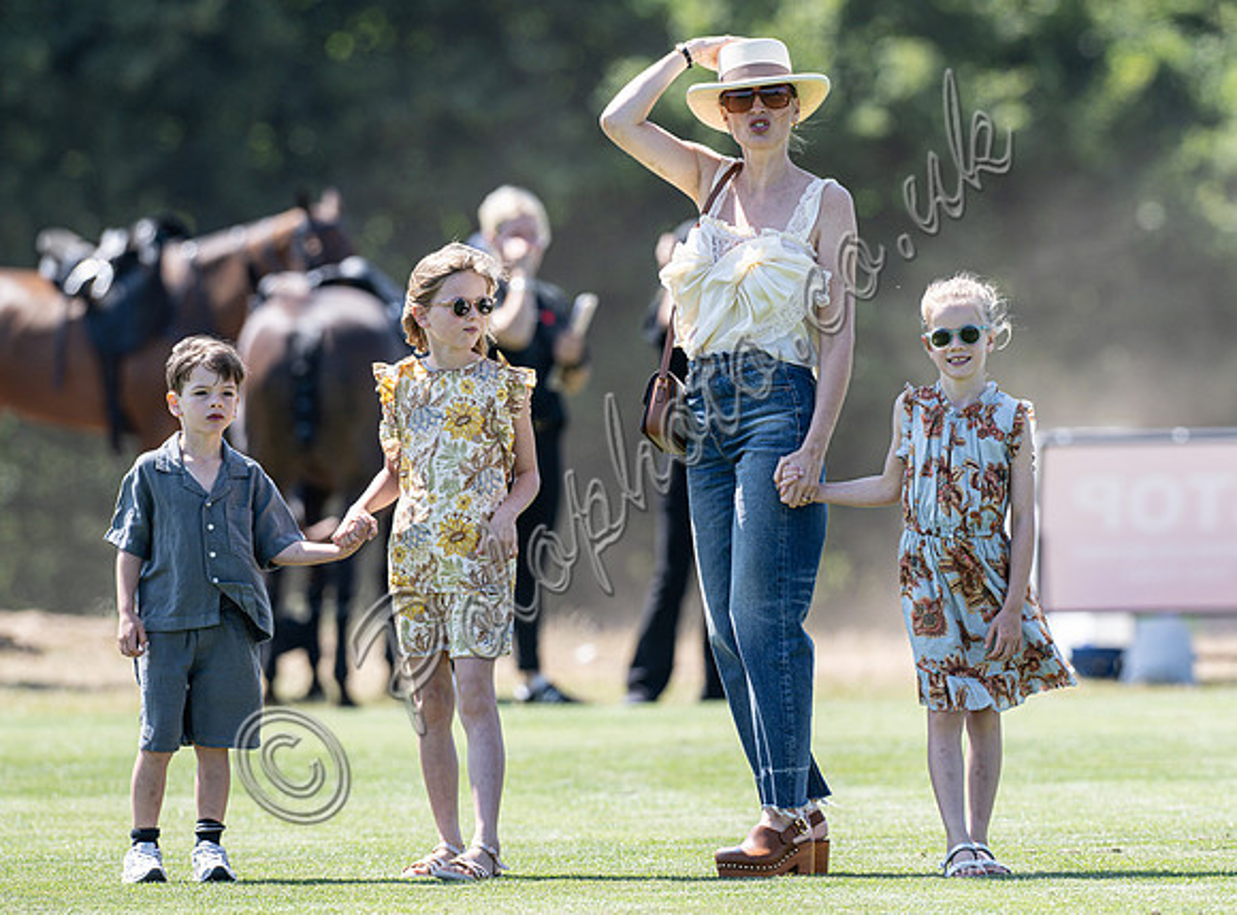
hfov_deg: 3.9
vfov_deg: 2.9
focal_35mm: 513
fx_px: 18236
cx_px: 767
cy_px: 445
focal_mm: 400
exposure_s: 1/800
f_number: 4.5
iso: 250
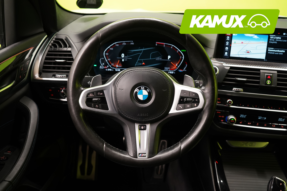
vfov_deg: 40.0
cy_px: 96
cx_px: 144
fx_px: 263
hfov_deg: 57.2
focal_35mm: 33
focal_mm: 33
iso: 1250
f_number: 5
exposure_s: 1/25
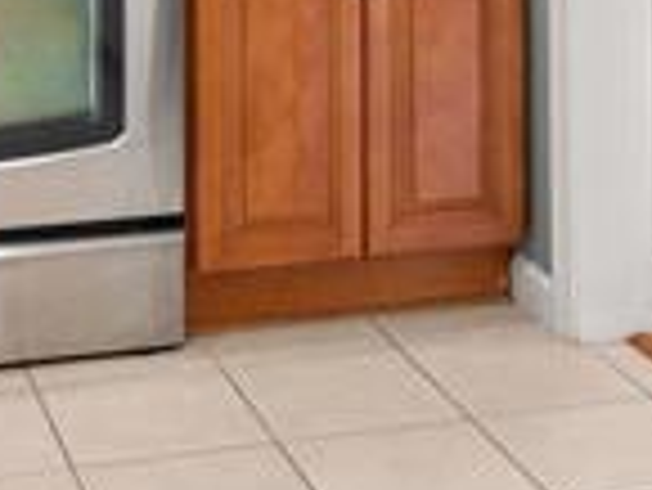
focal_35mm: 95
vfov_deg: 14.3
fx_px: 1791
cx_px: 220
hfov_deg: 20.6
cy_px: -294
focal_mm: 14
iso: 100
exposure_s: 2.5
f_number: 11
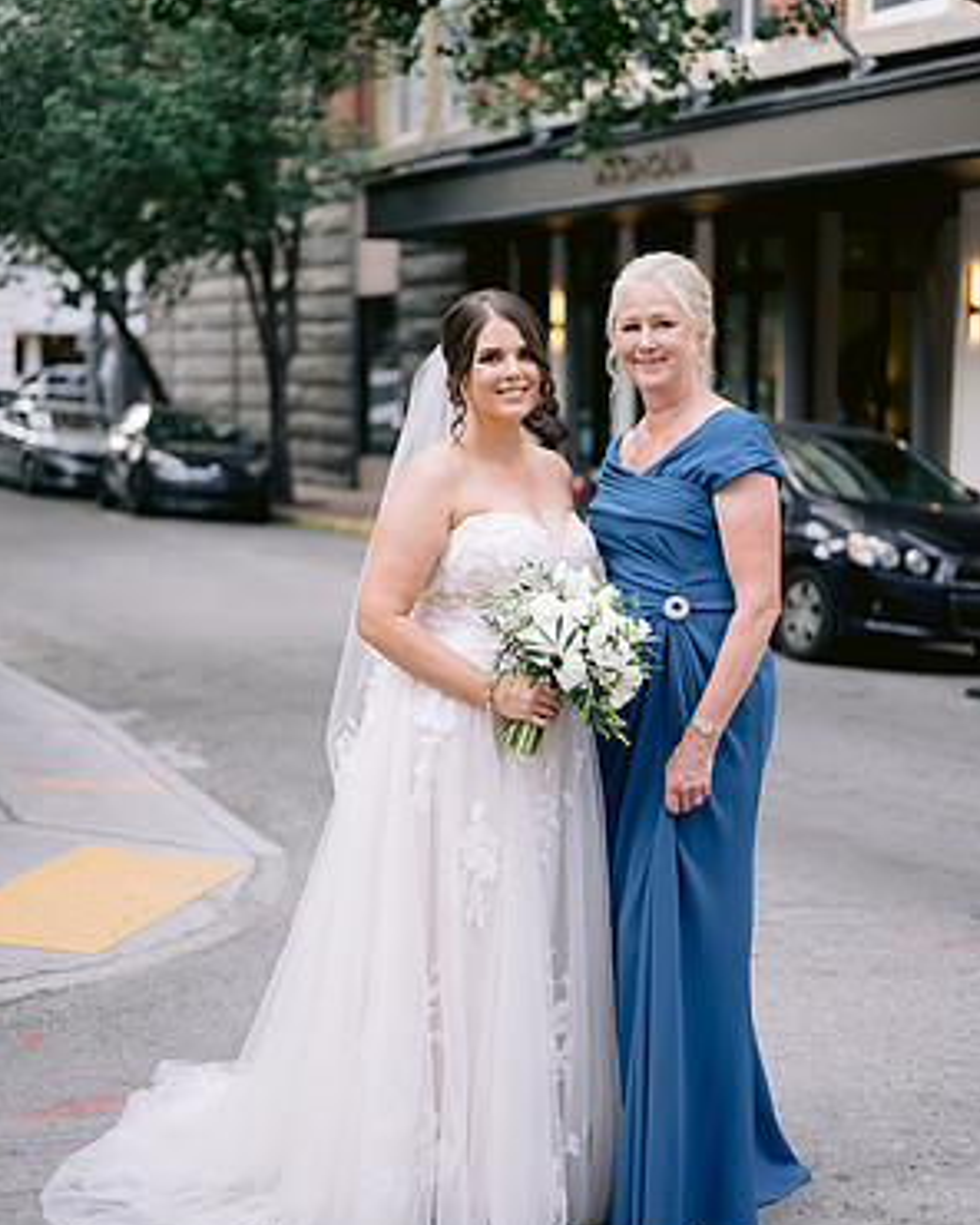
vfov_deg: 33.0
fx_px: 2067
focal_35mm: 57
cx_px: 487
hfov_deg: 26.7
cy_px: 586
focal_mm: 50
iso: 160
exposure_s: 1/500
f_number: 1.8
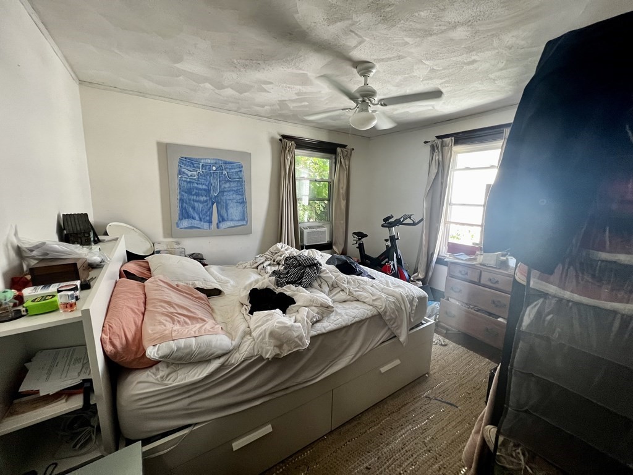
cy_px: 238
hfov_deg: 106.2
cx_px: 316
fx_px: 238
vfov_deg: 89.9
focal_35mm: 13
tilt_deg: -8.9
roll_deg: -0.8
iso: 200
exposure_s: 1/120
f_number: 1.8
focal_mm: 1.57
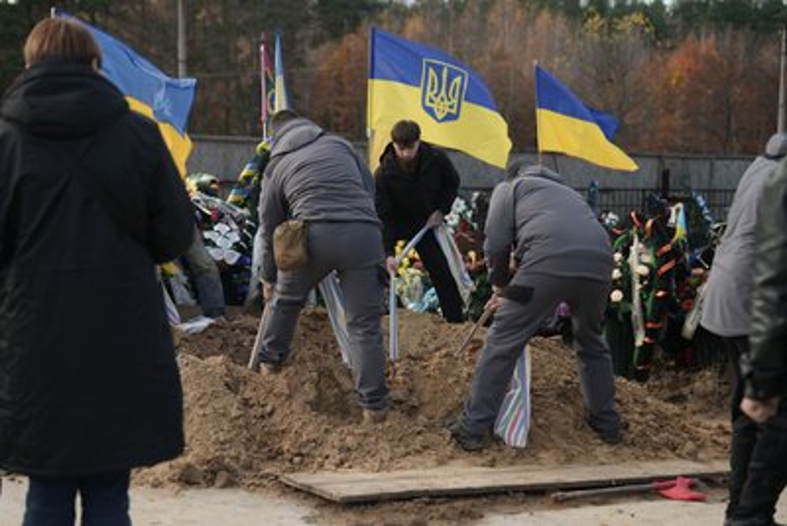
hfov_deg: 28.8
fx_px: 1531
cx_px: 394
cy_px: 263
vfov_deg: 19.5
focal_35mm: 70
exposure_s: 1/160
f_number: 2.8
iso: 200
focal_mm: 70
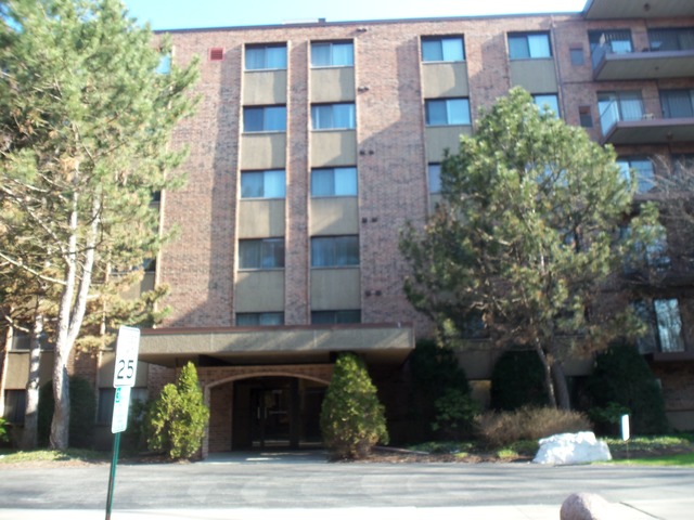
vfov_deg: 48.2
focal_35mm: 29
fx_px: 581
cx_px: 347
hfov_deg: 61.7
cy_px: 260
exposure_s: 1/125
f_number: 3.4
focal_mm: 5.2
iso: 80
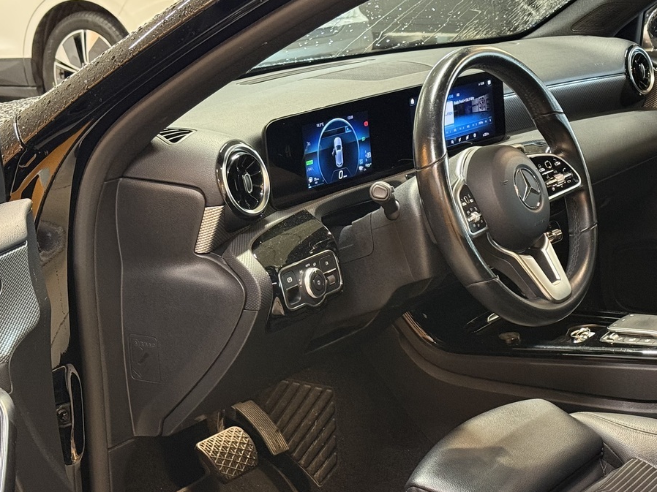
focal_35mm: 77
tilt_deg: -13.3
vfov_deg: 19.1
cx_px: 396
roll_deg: +2.1
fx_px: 1461
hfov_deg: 25.3
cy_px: 254
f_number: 1.78
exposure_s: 1/39
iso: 400
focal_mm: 6.76
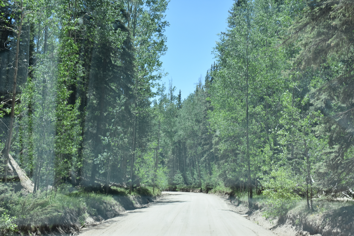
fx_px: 560
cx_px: 177
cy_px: 118
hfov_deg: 35.1
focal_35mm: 57
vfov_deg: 23.8
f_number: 8
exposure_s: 1/500
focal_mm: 38
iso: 400
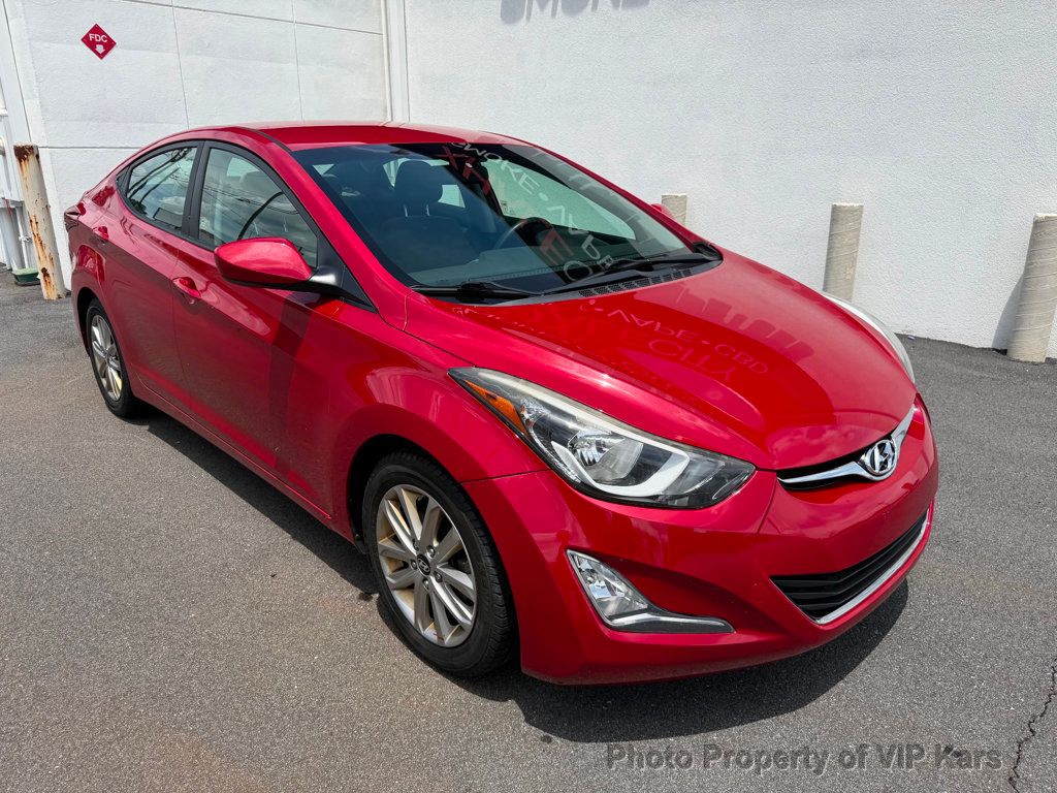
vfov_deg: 56.8
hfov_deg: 71.6
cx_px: 528
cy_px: 396
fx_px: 733
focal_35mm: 24
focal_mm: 6.76
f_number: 1.78
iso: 80
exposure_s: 1/3759
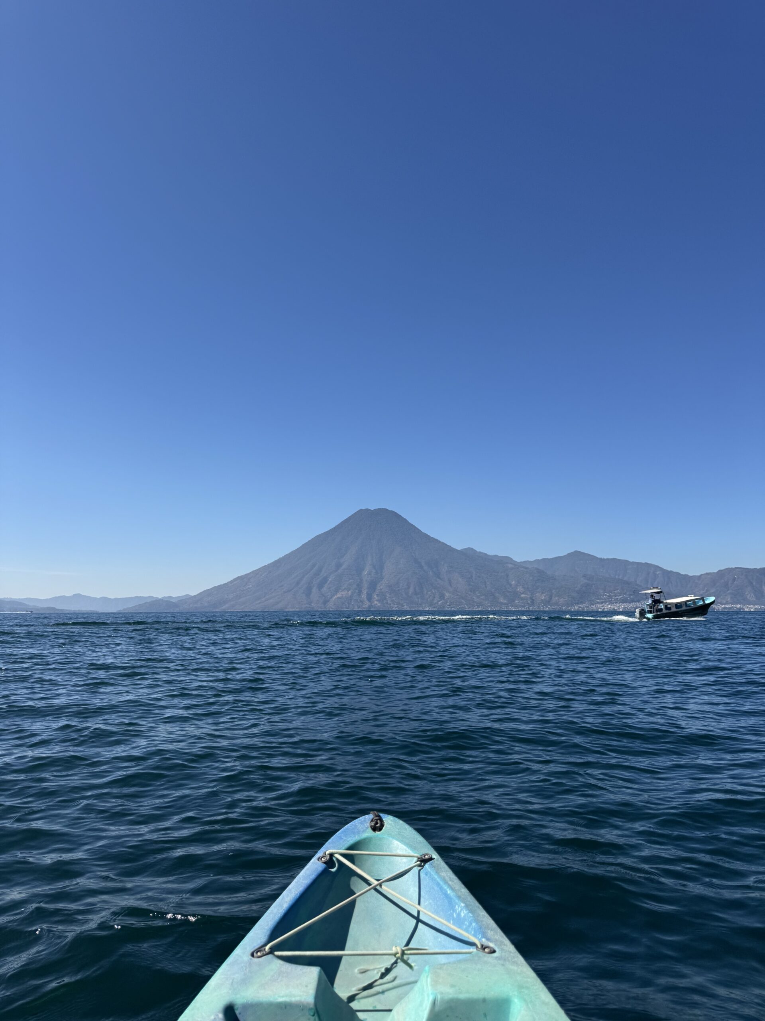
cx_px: 382
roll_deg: +1.1
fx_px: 707
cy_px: 510
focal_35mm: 24
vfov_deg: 71.6
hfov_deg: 56.8
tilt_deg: +7.3
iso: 80
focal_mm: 6.76
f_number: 1.78
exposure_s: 1/5348
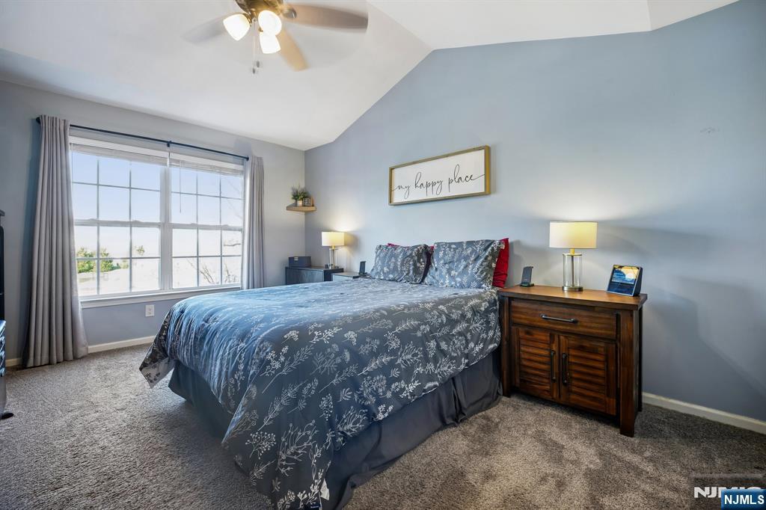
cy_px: 255
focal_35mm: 14
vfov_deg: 81.2
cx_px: 383
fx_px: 298
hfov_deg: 104.3
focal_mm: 14
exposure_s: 1
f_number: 9
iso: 100
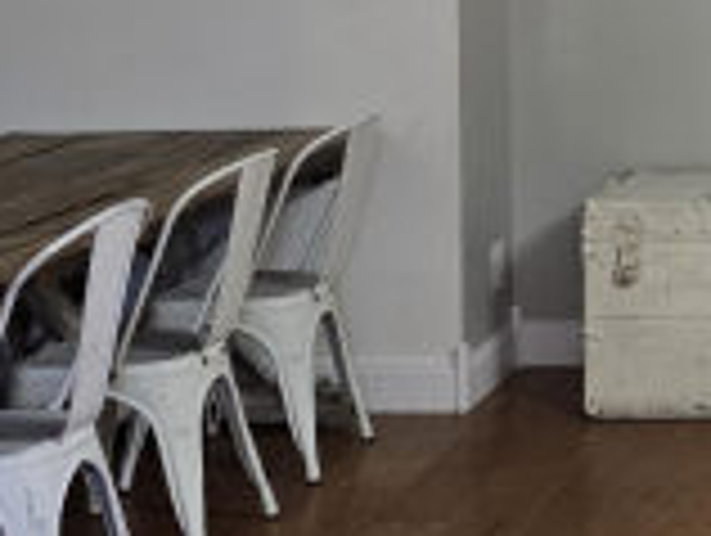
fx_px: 1995
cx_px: 1096
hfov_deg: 17.9
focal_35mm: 97
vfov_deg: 14.9
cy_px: -45
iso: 250
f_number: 1.7
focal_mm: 6.3
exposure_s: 1/120
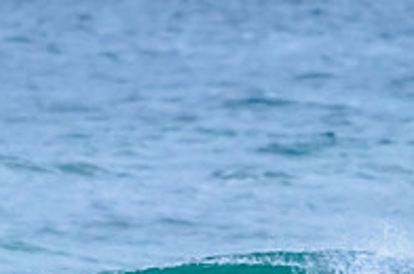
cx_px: 282
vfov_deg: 0.8
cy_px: 230
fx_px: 20861
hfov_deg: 1.1
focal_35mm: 1817
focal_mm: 500
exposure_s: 1/2000
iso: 3200
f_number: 5.6
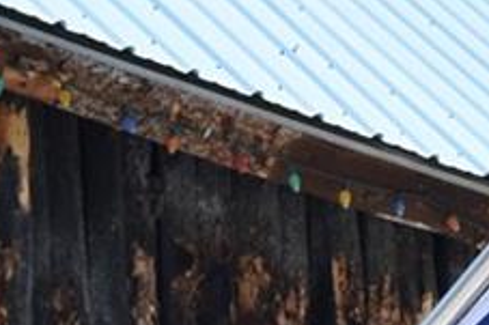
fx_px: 5158
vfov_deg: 3.6
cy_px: 680
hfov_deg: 5.3
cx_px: 1008
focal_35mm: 380
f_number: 9
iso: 200
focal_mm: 36
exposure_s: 1/320
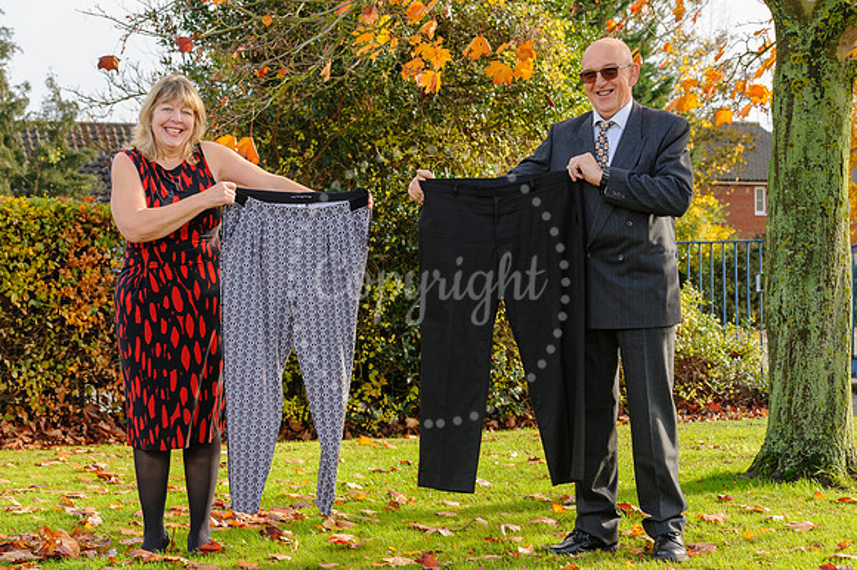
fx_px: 1665
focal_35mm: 70
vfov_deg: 19.4
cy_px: 285
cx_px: 428
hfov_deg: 28.9
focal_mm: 70
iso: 200
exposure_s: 1/125
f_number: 8
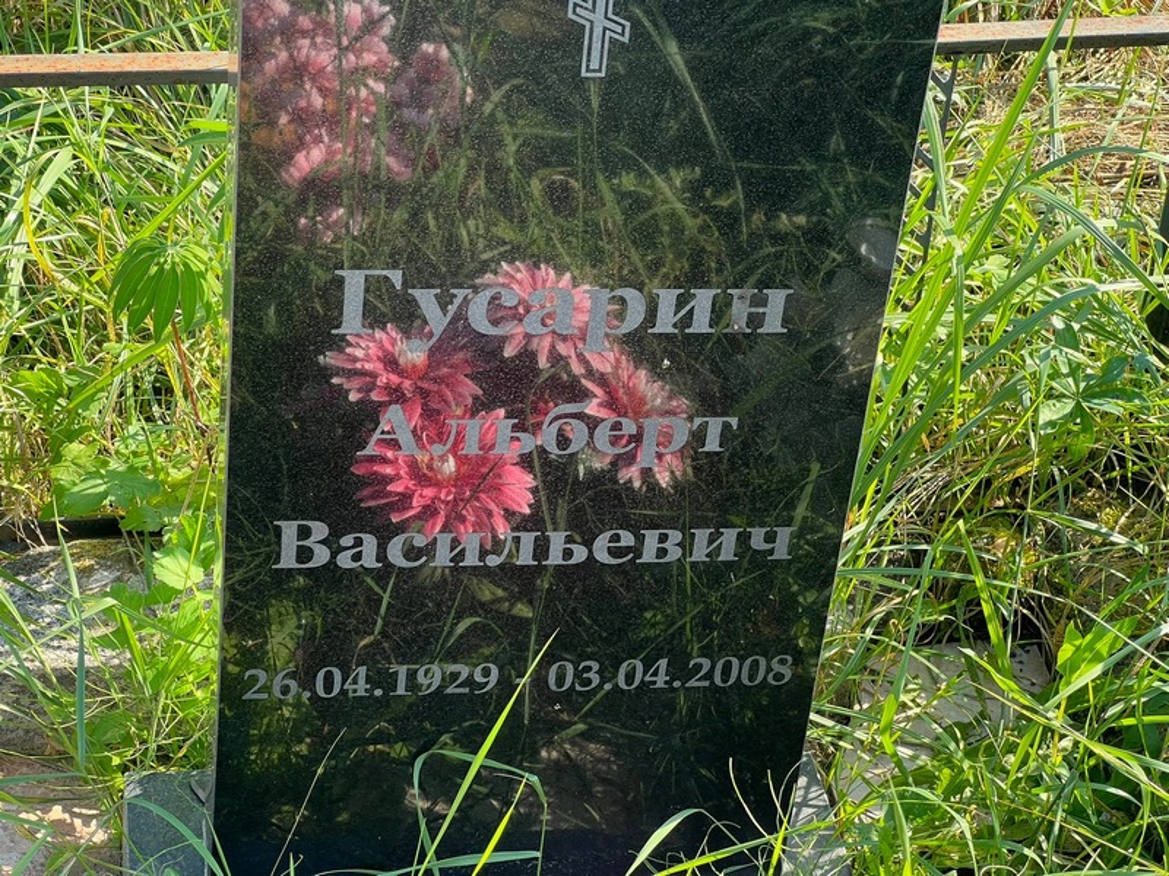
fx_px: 2600
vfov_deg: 19.1
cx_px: 584
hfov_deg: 25.3
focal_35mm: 77
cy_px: 438
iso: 32
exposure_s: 1/99
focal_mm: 9
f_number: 2.8
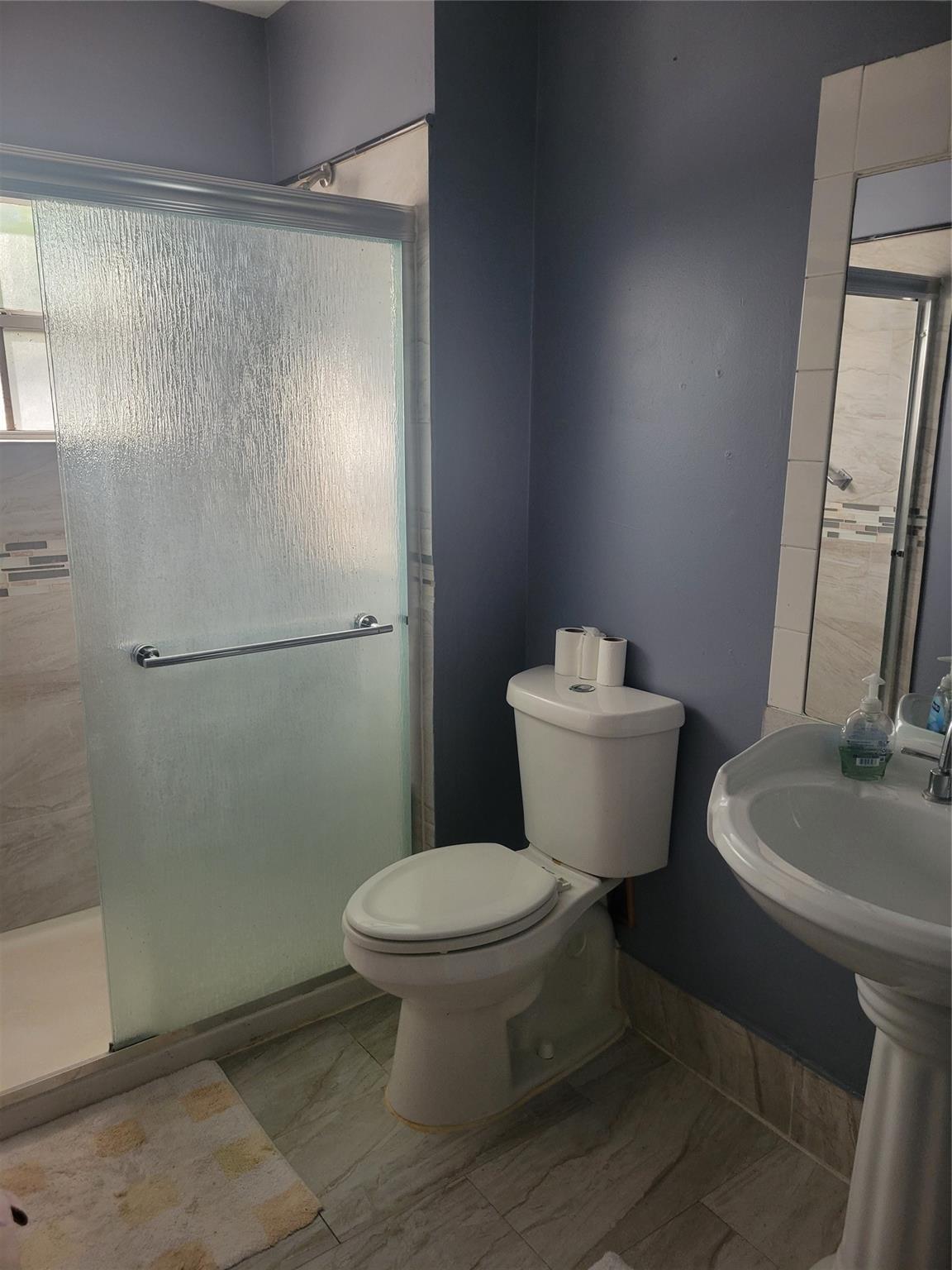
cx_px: 476
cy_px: 635
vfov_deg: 67.3
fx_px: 953
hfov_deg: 53.1
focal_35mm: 26
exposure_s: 1/120
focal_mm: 5.4
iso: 250
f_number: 1.8
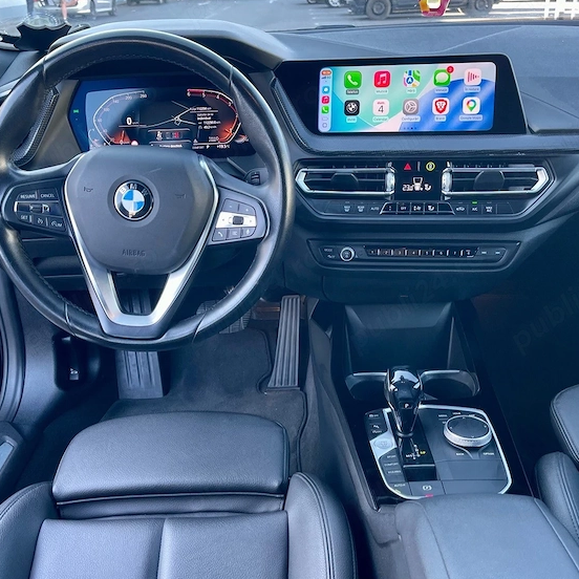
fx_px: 606
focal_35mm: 32
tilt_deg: -29.3
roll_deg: +3.6
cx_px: 295
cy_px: 324
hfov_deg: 51.1
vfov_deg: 51.0
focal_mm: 5.1
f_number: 1.6
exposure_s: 1/121
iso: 125
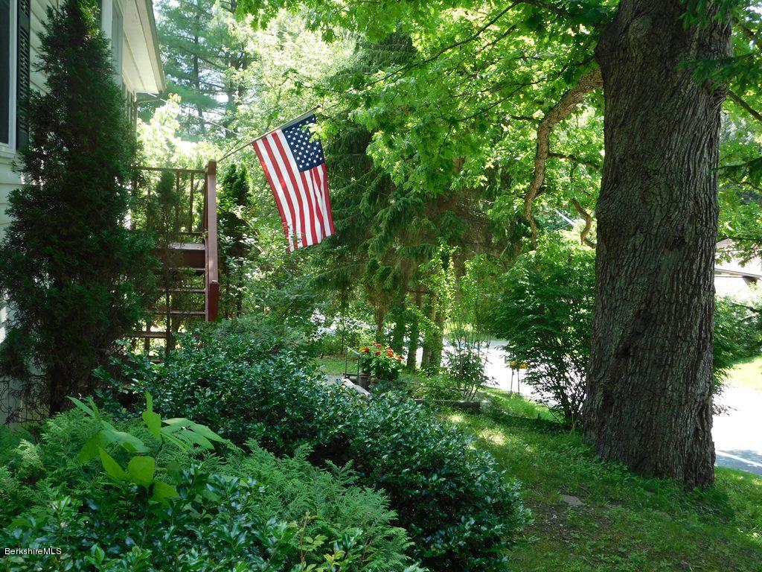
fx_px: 881
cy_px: 286
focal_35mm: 40
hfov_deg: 46.8
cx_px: 381
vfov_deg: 36.0
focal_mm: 7.1
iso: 125
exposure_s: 1/100
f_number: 3.6
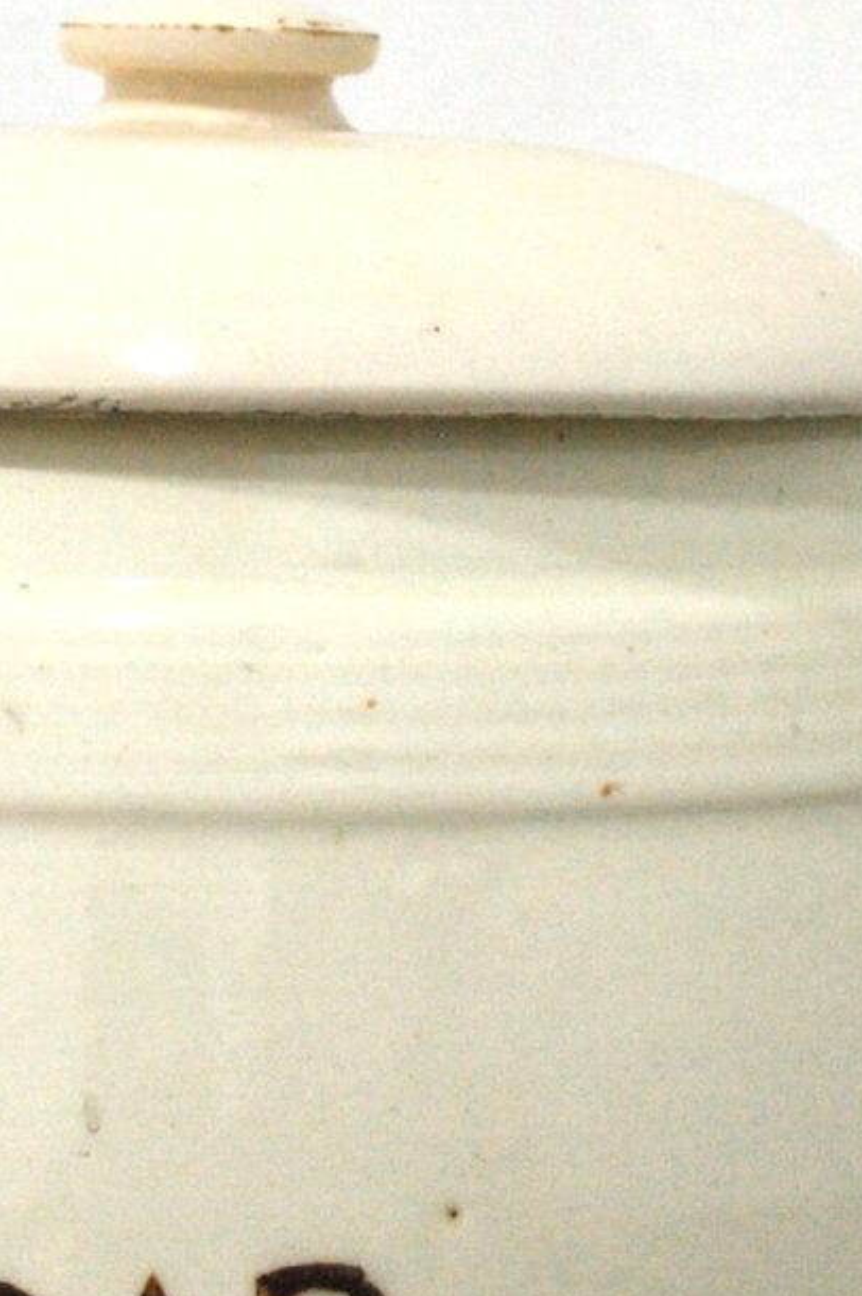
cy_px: 270
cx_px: 762
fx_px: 5897
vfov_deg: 12.5
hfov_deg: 8.3
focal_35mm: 164
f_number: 4.2
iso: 400
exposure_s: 1/60
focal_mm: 26
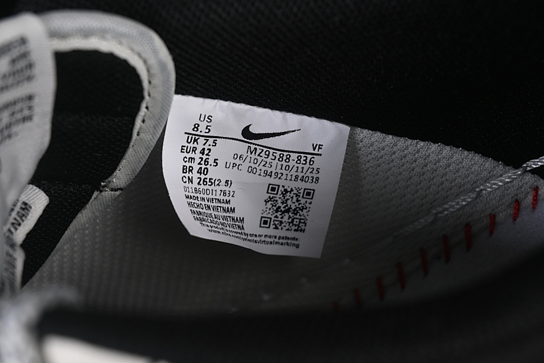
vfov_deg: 18.2
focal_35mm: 75
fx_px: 1133
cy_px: 182
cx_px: 272
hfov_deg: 27.0
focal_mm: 50
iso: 160
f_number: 6.3
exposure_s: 1/80
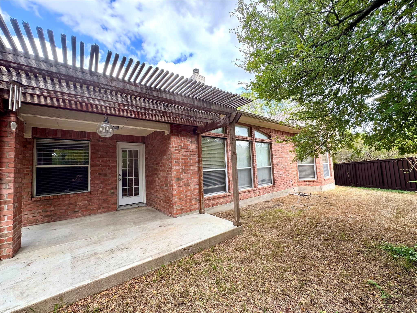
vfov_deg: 85.7
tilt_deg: +4.1
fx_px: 169
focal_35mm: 14
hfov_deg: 102.1
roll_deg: +2.9
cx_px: 208
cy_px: 156
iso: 40
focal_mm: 2.22
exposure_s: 1/176
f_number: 2.2
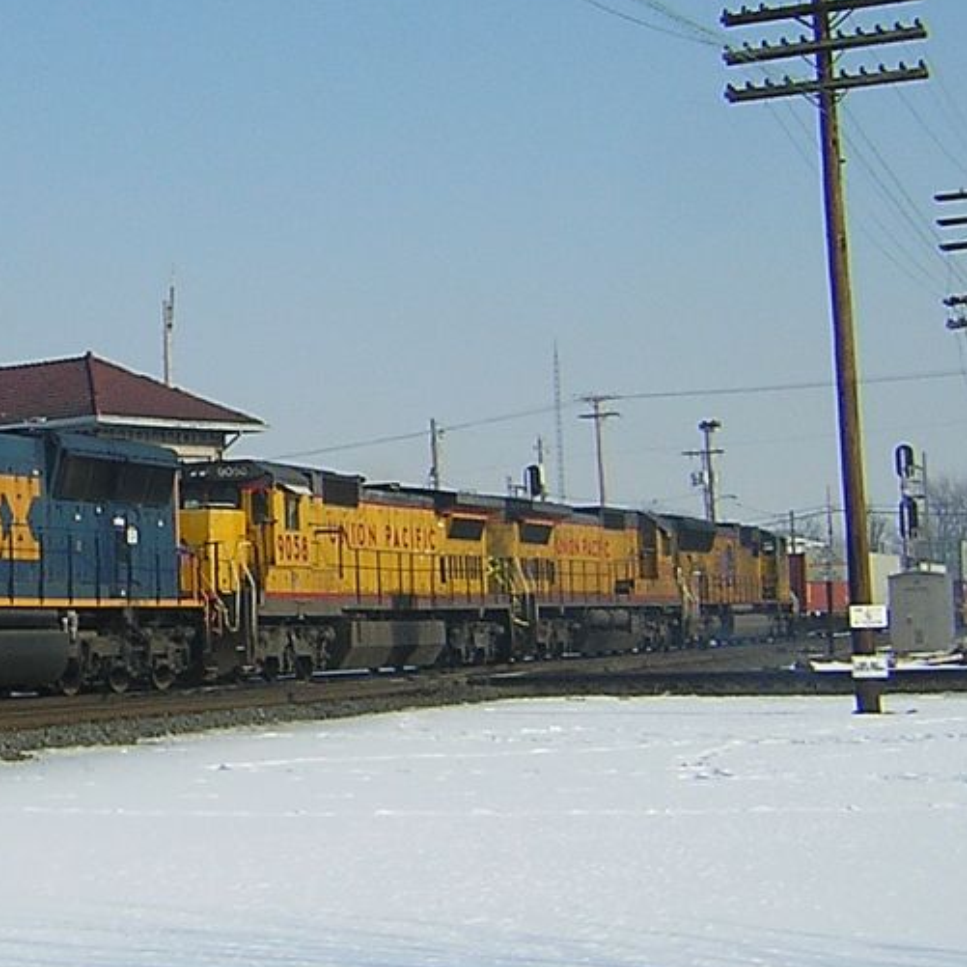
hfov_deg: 25.3
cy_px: 463
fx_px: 2054
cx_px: 17
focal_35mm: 65
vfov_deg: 26.5
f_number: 5.2
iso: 100
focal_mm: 4.7
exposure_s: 1/781
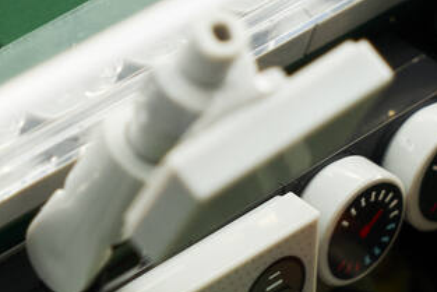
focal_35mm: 483
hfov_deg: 4.3
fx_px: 5866
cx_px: 121
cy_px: 401
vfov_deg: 2.8
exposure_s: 1/25
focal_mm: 63
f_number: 7.1
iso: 250
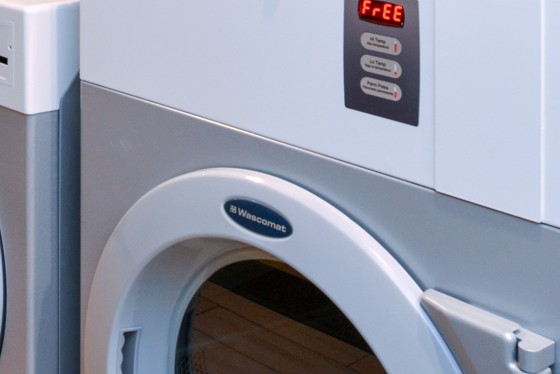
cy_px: -3
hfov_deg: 25.3
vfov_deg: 17.7
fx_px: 1167
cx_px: -33
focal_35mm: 75
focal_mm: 24
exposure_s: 1/6
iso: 640
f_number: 11
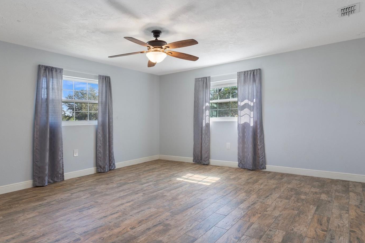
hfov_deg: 81.1
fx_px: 213
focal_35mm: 21
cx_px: 169
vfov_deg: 59.5
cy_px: 123
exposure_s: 1/1.43
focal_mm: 12
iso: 320
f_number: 8
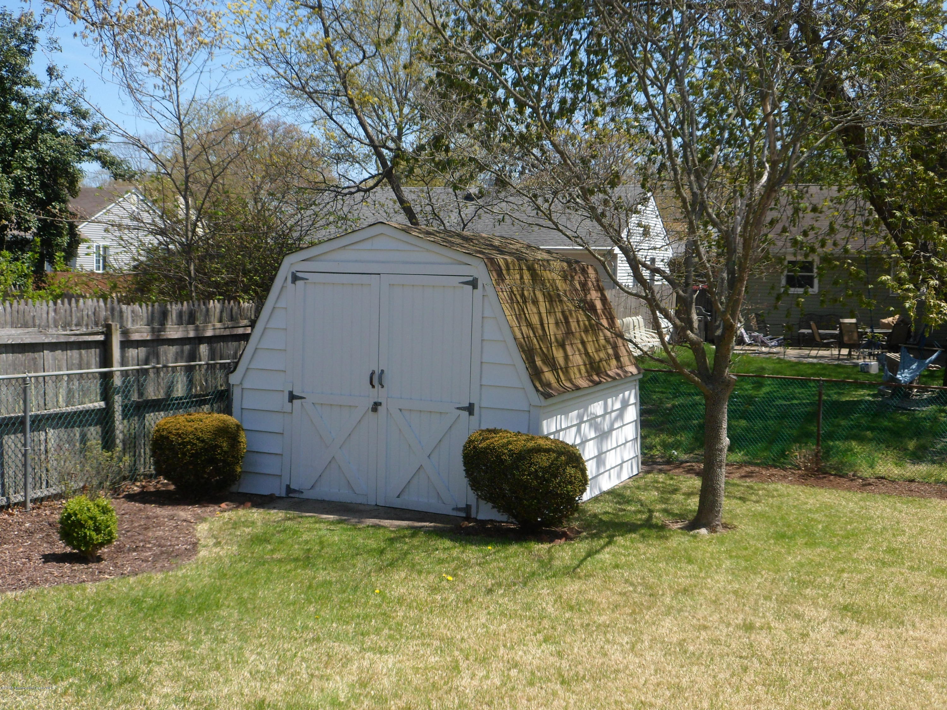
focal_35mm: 42
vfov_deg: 34.3
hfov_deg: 44.8
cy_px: 355
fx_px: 1149
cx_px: 474
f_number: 4
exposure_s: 1/500
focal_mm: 6.5
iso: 80
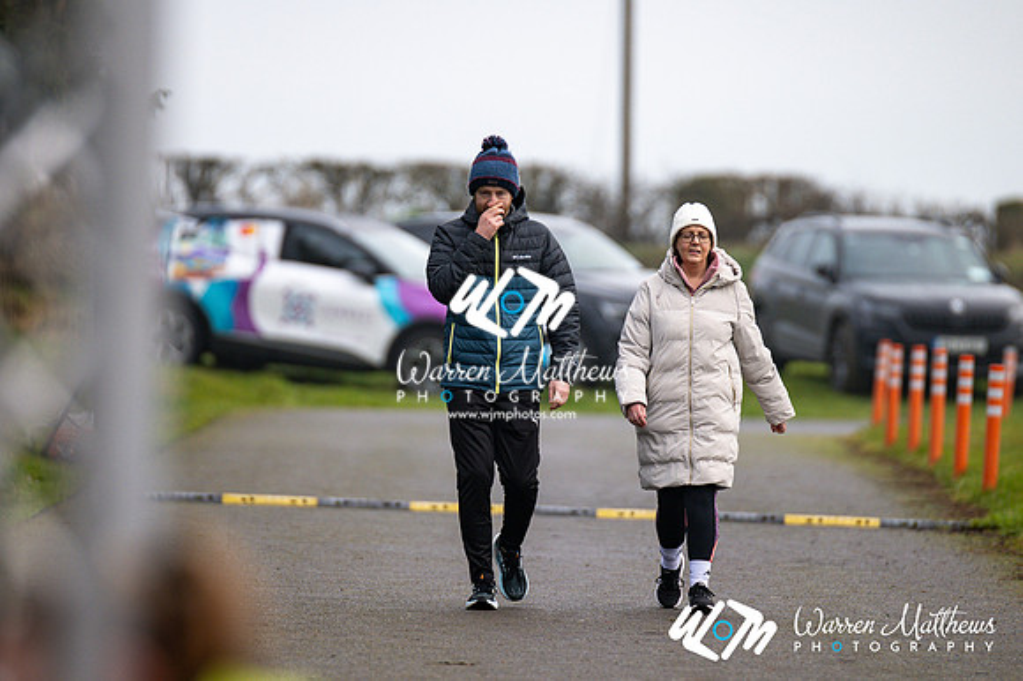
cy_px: 340
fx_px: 12780
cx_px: 512
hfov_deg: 4.6
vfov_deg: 3.1
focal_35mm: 450
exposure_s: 1/1600
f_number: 2.8
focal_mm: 300
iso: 360
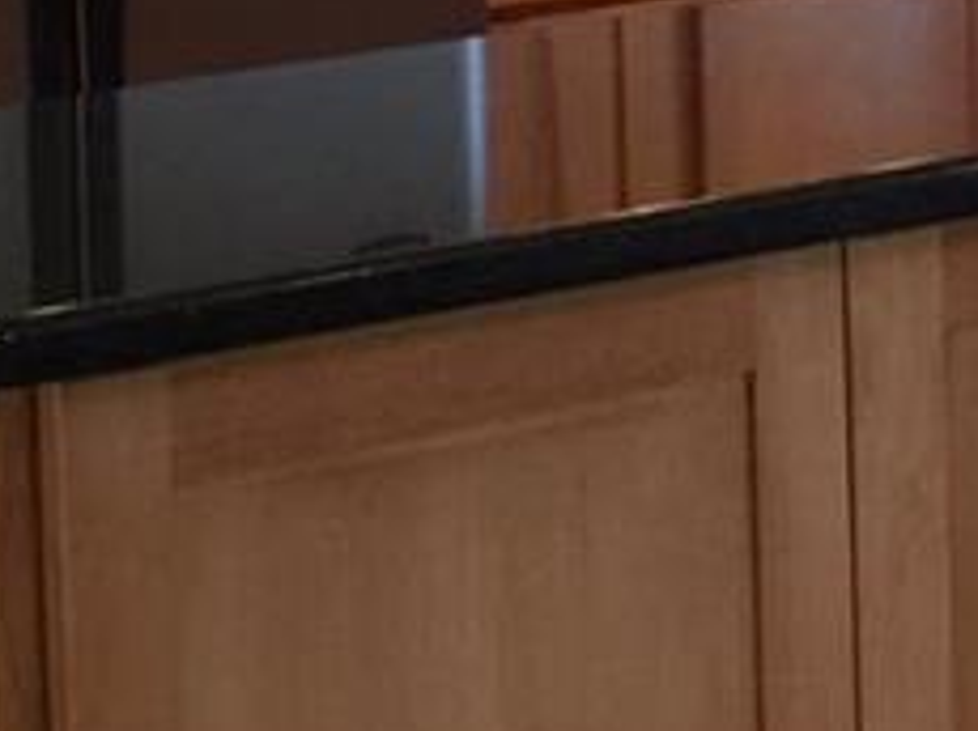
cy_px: -289
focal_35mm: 189
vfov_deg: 7.7
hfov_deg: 10.4
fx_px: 5334
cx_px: 816
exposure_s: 1/15
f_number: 2.2
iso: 32
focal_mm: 4.15
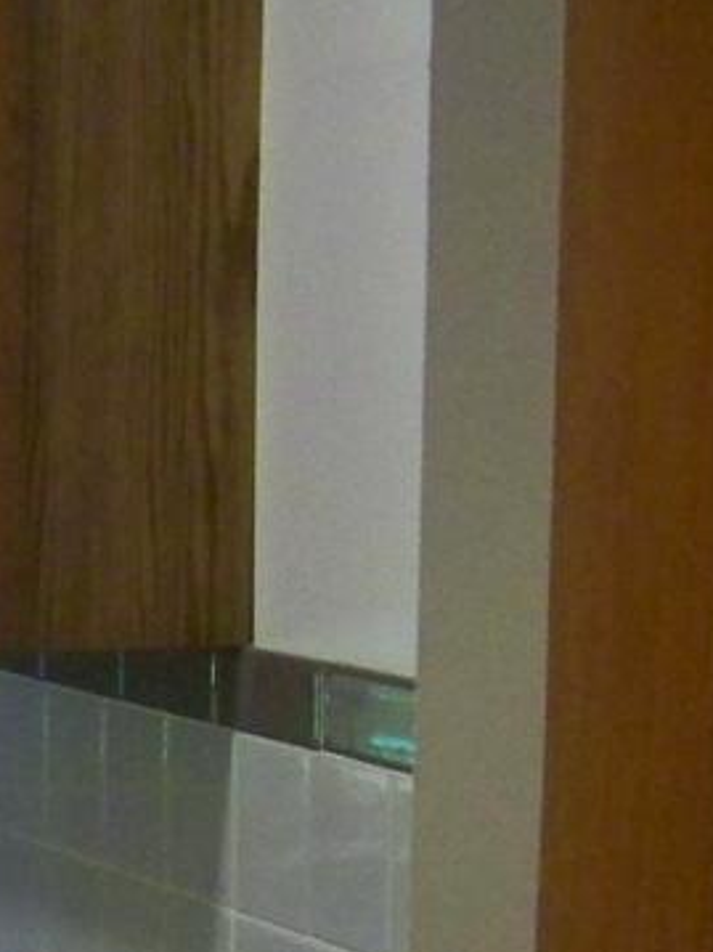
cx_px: -660
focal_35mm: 154
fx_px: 4232
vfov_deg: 12.1
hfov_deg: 9.1
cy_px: 1501
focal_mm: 5.85
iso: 400
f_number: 2.8
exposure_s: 1/20
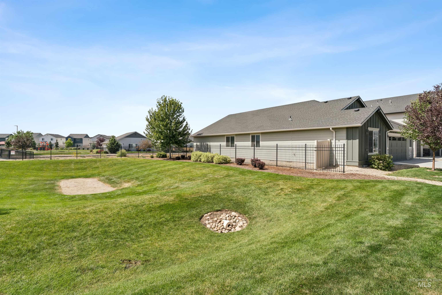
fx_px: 231
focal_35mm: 19
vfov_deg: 65.1
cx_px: 221
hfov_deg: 87.5
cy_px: 148
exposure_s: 1/320
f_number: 13
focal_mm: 18.8
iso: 400
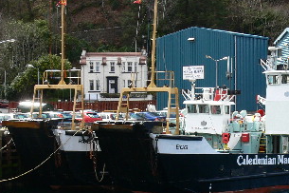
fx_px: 762
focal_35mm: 95
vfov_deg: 14.3
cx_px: 203
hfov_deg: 21.4
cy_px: 145
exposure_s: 1/160
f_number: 5.6
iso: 80
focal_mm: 8.8
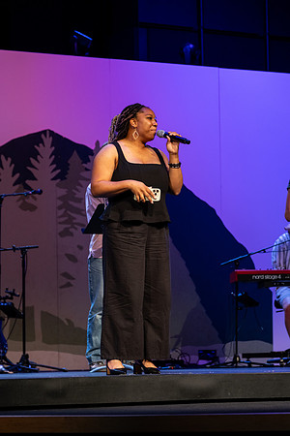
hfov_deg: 10.5
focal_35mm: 131
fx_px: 1583
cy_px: 218
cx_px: 145
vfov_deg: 15.6
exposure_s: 1/125
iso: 640
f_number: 2.8
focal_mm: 87.1
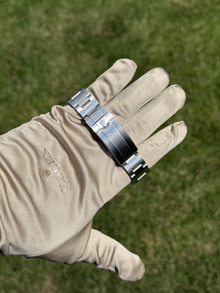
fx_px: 407
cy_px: 146
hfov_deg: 30.3
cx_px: 110
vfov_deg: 39.7
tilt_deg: -52.1
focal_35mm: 48
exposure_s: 1/9901
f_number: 1.78
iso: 80
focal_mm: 6.76
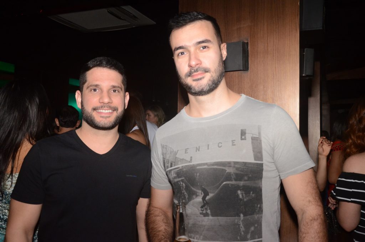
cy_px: 121
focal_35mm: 36
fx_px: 364
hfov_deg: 53.2
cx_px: 182
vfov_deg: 36.7
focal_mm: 24
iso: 2000
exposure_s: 1/250
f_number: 4
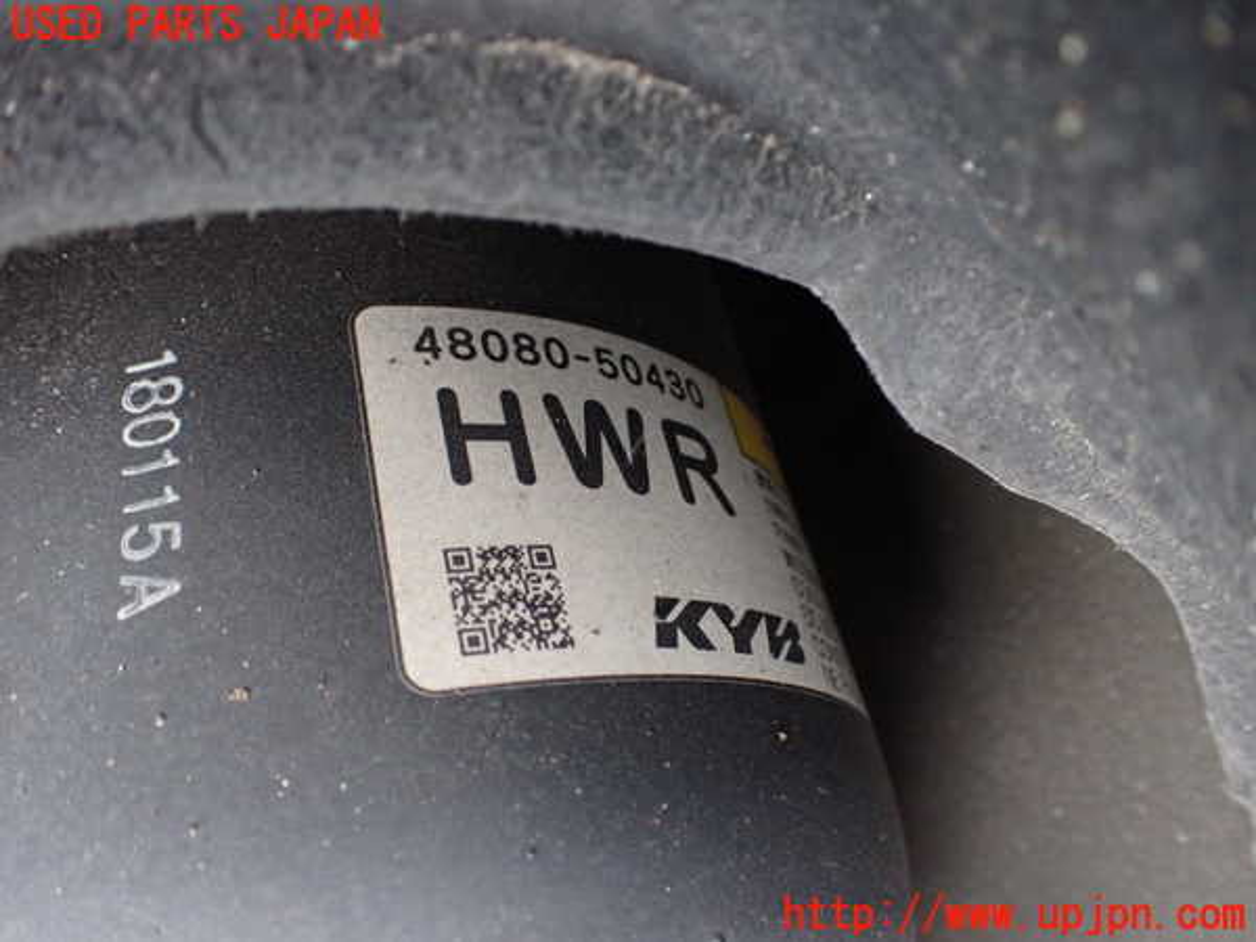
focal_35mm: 30
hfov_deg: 60.0
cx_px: 628
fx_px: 1089
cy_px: 471
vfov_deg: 46.8
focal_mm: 5.4
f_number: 2.3
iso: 800
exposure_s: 1/60
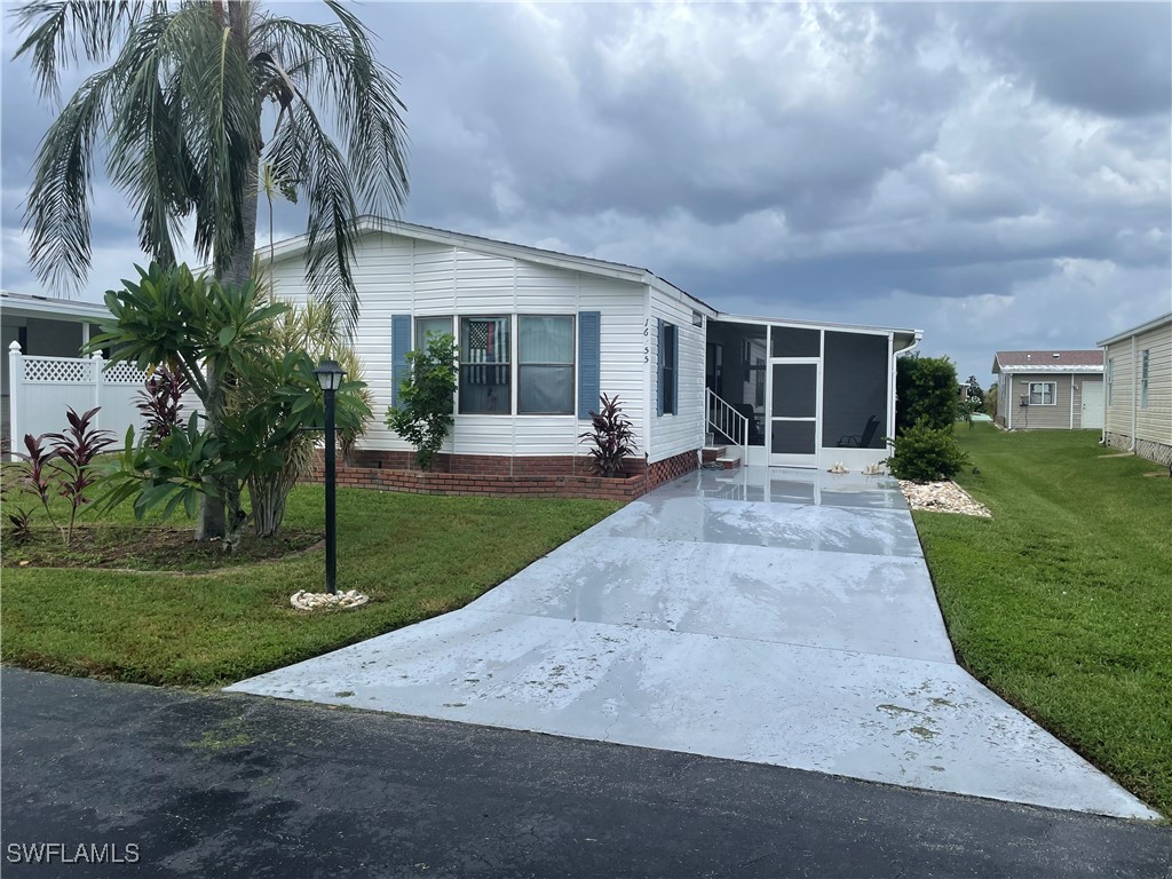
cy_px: 440
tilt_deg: -1.0
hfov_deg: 67.3
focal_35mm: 26
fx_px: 880
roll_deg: -0.2
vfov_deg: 53.1
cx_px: 586
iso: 32
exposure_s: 1/4292
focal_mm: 4.2
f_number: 1.6
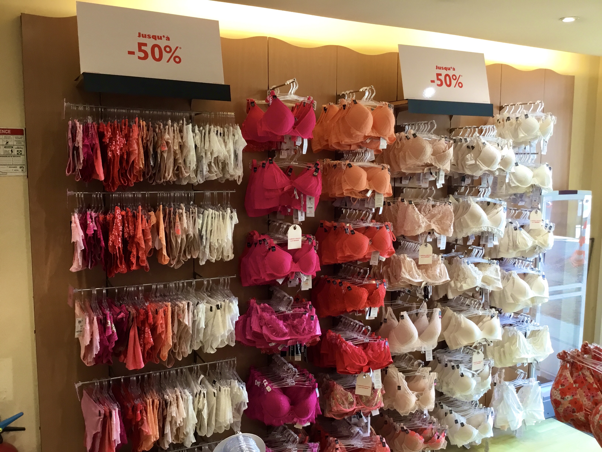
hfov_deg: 58.4
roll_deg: +0.6
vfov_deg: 45.4
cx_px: 301
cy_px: 226
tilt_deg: -7.0
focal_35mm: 31
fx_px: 539
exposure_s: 1/33
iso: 40
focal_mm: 3.3
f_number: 2.4
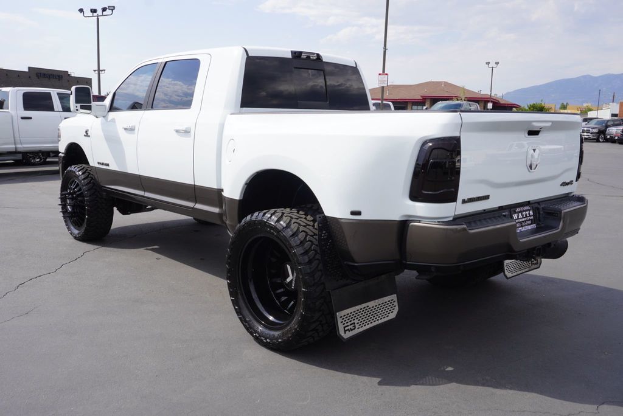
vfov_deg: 40.0
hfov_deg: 57.2
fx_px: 571
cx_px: 312
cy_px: 208
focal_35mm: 33
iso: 100
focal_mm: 22
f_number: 10
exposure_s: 1/160
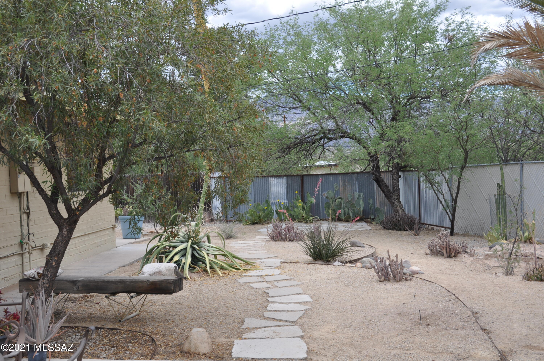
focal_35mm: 44
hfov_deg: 45.0
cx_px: 272
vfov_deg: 30.8
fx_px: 656
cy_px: 180
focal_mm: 29
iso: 200
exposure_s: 1/250
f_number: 8
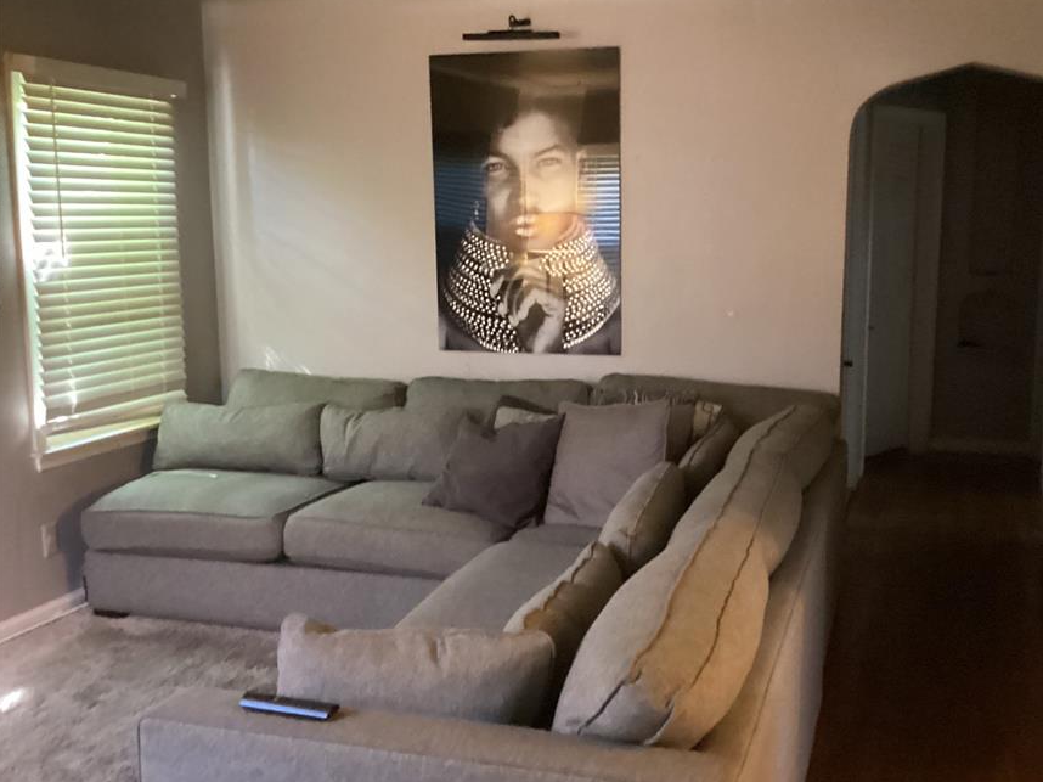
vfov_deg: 38.6
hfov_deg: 49.9
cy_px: 395
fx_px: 1115
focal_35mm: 37
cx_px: 616
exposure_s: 1/30
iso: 640
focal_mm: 3.3
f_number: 2.4
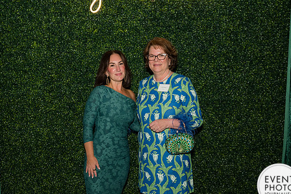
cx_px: 134
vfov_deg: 30.1
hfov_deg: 43.9
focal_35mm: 45
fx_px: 361
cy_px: 103
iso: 500
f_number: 5
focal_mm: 34.5
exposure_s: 1/160
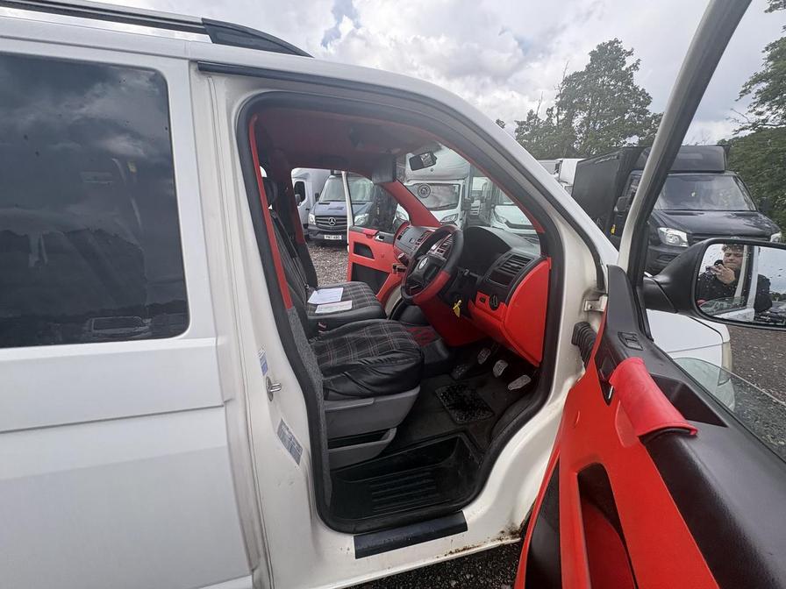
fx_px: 318
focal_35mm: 14
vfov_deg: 85.7
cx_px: 393
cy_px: 294
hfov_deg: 102.1
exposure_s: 1/388
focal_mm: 2.22
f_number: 2.2
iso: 40
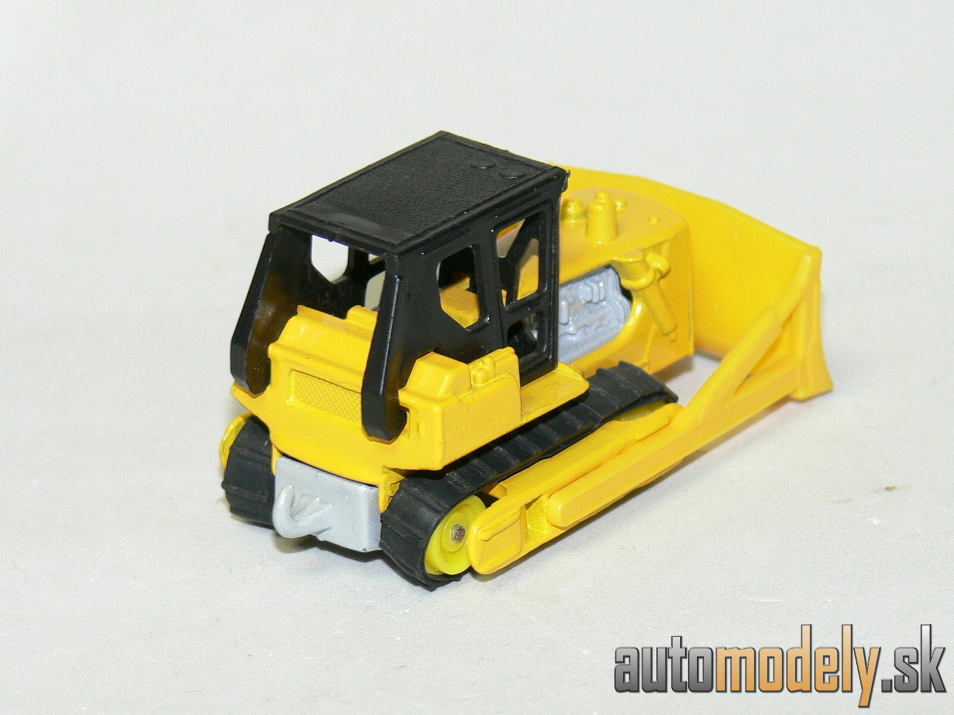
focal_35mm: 167
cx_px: 477
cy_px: 358
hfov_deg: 11.8
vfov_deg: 8.9
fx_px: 4602
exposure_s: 1/30
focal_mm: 22.2
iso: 100
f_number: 3.2
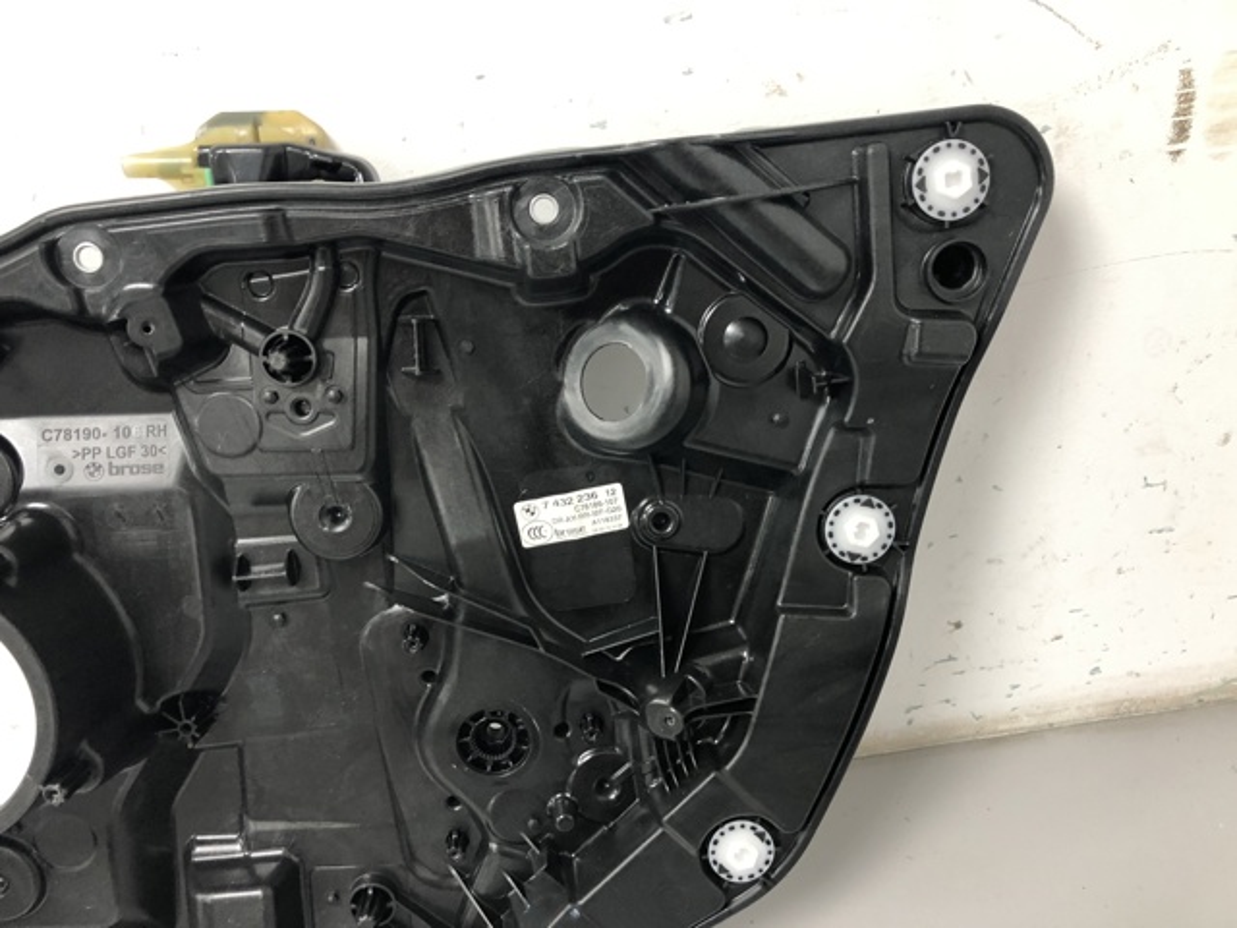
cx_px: 618
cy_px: 464
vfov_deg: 49.7
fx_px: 1001
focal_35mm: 28
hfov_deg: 63.4
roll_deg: +17.2
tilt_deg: -31.3
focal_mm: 4
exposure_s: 1/17
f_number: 1.8
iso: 50
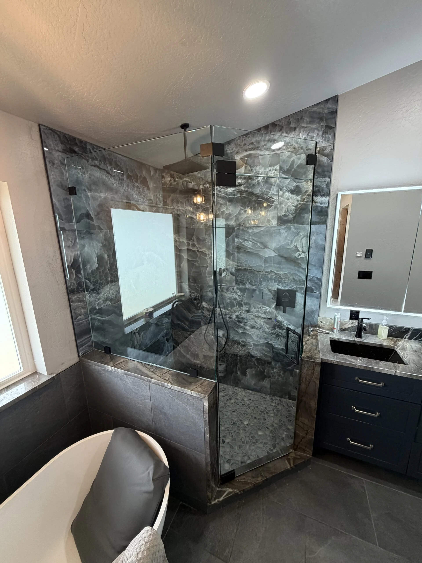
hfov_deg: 85.7
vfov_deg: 102.1
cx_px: 211
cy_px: 282
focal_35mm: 14
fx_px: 228
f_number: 2.2
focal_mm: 2.22
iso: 250
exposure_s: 1/60
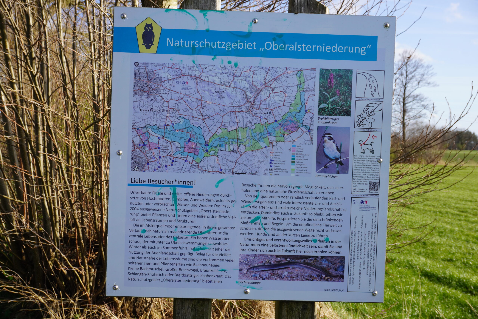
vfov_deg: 31.9
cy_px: 160
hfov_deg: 46.4
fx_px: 558
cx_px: 239
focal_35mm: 42
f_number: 9
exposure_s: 1/125
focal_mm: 28
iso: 100
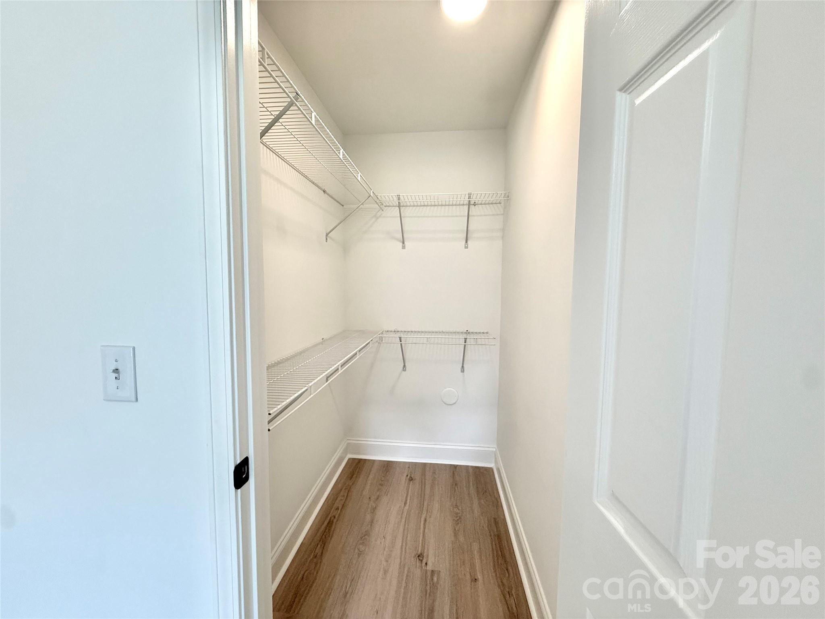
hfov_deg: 102.1
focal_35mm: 14
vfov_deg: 85.7
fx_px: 334
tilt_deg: -4.5
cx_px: 412
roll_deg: -0.5
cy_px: 310
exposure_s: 1/120
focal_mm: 2.22
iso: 125
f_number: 2.2
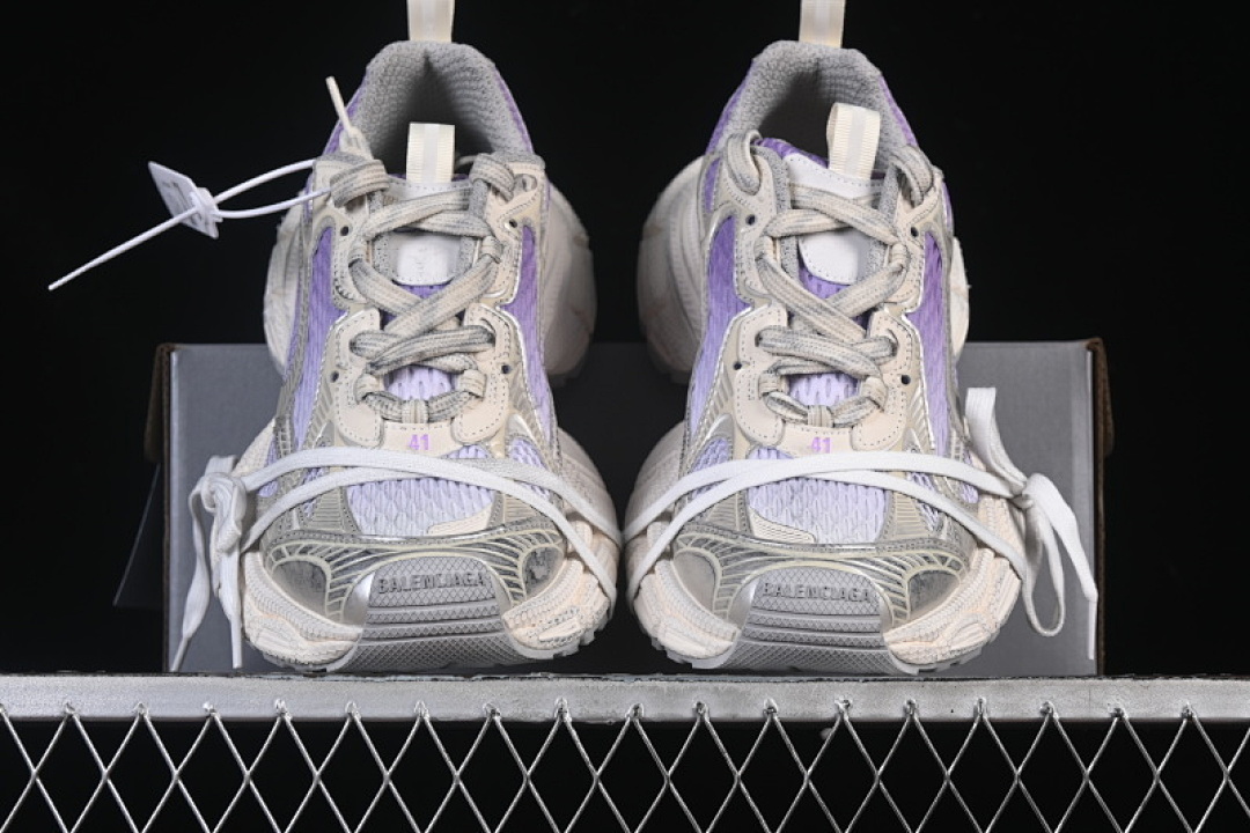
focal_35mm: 75
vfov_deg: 18.2
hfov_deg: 27.0
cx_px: 625
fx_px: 2604
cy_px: 416
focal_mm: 50
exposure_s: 1/80
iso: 160
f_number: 8
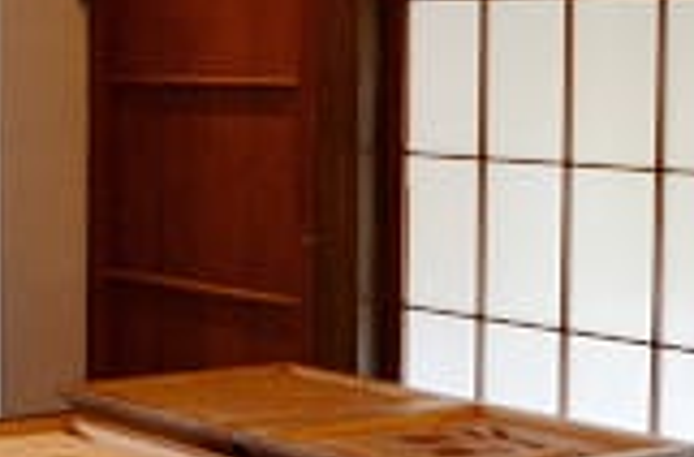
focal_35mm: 105
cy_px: 218
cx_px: 63
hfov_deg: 19.2
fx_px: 2016
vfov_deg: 12.9
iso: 800
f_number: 5
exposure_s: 1/100
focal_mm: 18
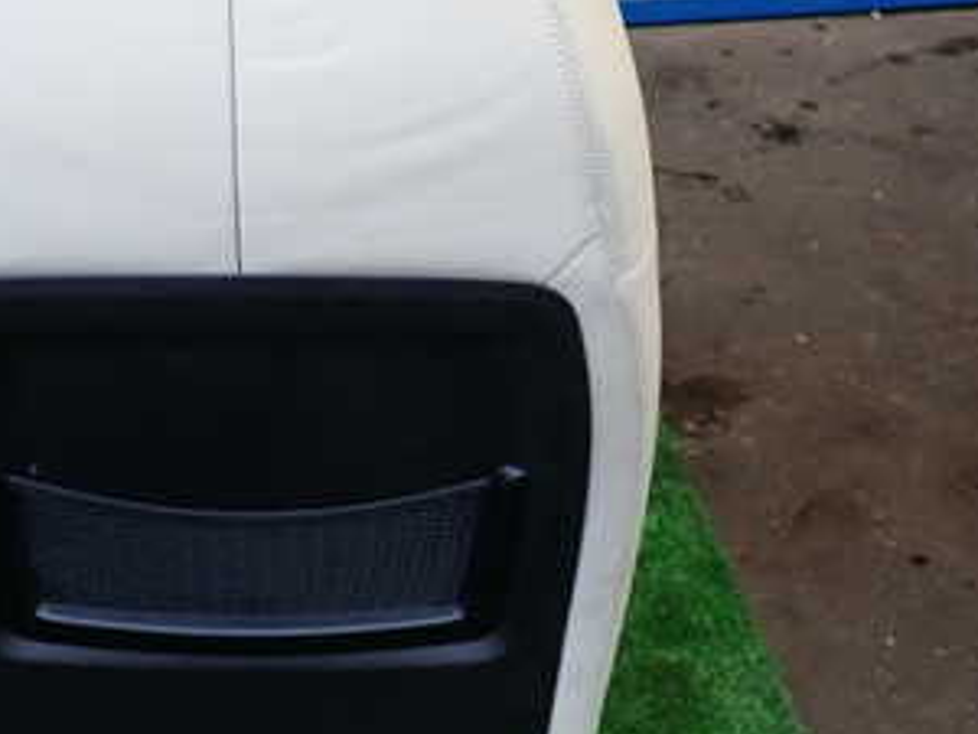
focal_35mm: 60
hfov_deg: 31.5
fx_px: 1695
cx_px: 231
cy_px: 179
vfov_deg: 24.1
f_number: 2.3
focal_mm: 5.4
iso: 200
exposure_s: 1/30
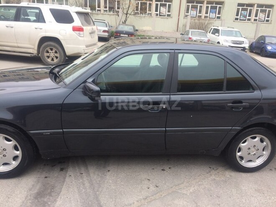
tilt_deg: -21.4
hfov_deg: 61.7
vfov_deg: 48.2
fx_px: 231
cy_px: 104
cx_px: 138
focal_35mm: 29
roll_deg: -4.1
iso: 32
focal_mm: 4.15
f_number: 2.2
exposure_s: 1/214
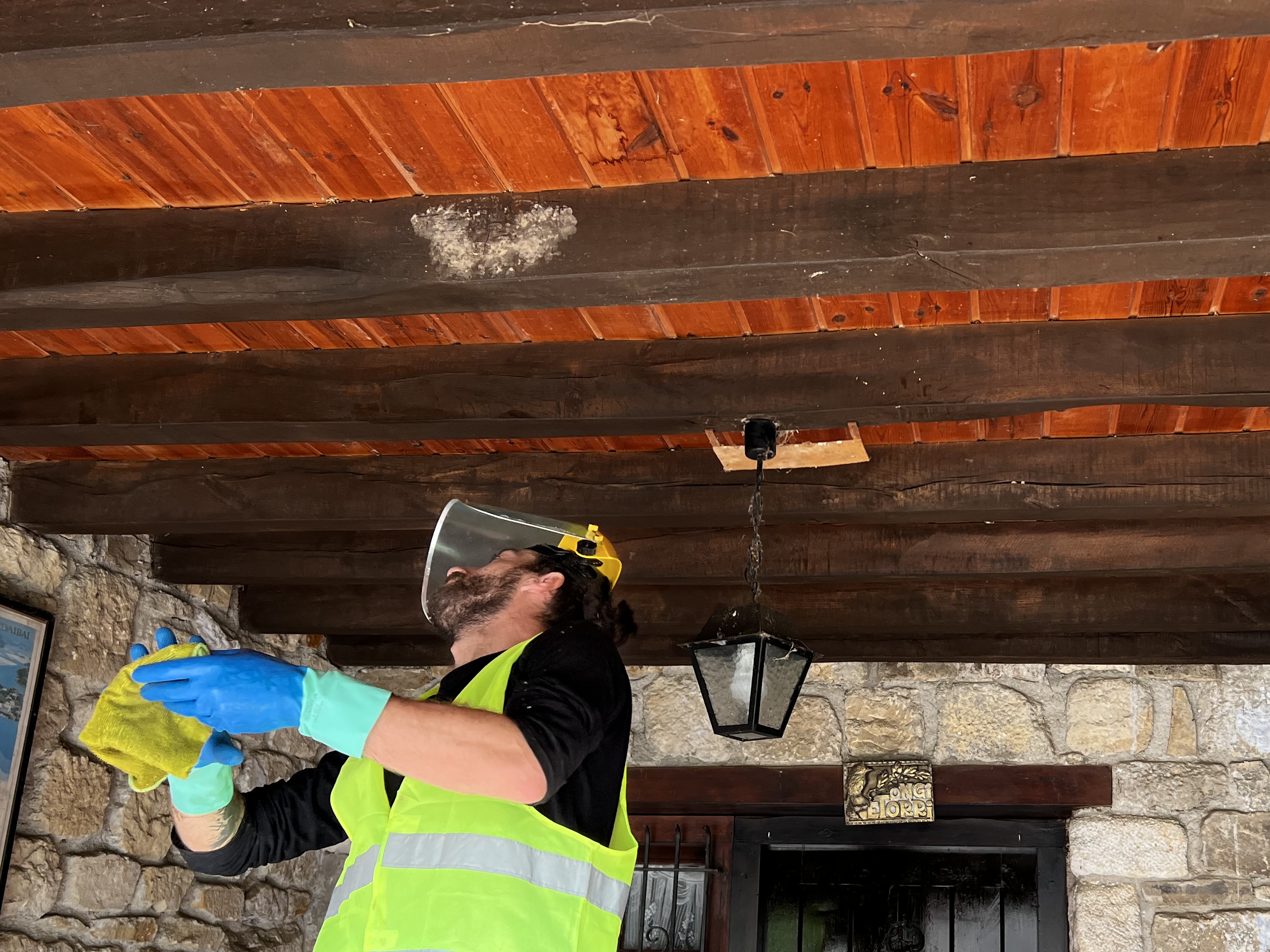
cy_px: 649
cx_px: 825
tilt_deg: +14.2
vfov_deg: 37.2
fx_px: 1394
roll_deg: -1.5
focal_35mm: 38
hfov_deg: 48.3
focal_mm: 5.7
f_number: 1.5
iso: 125
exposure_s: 1/121
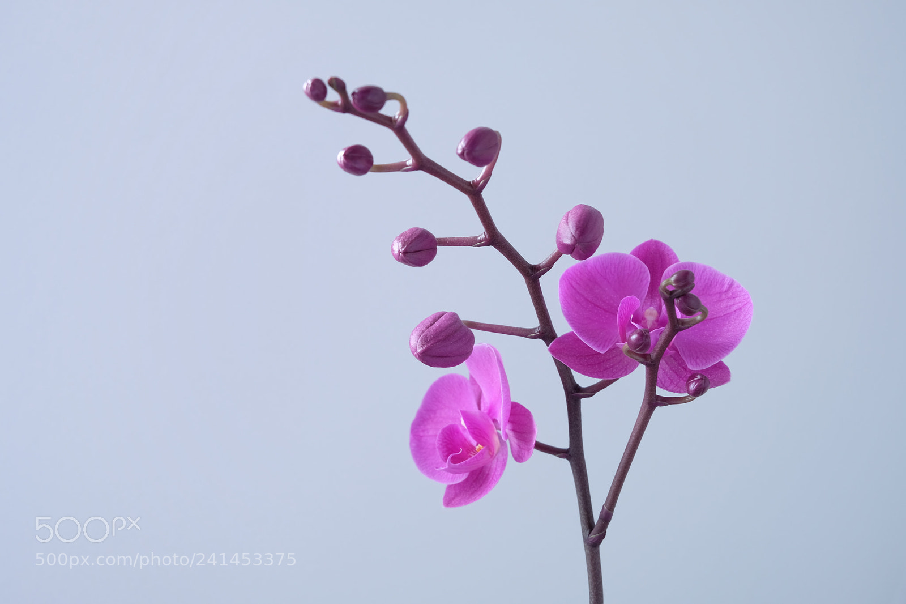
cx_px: 453
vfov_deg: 28.6
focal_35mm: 47
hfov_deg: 41.9
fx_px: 1183
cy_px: 302
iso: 200
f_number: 6.4
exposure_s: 2
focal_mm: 31
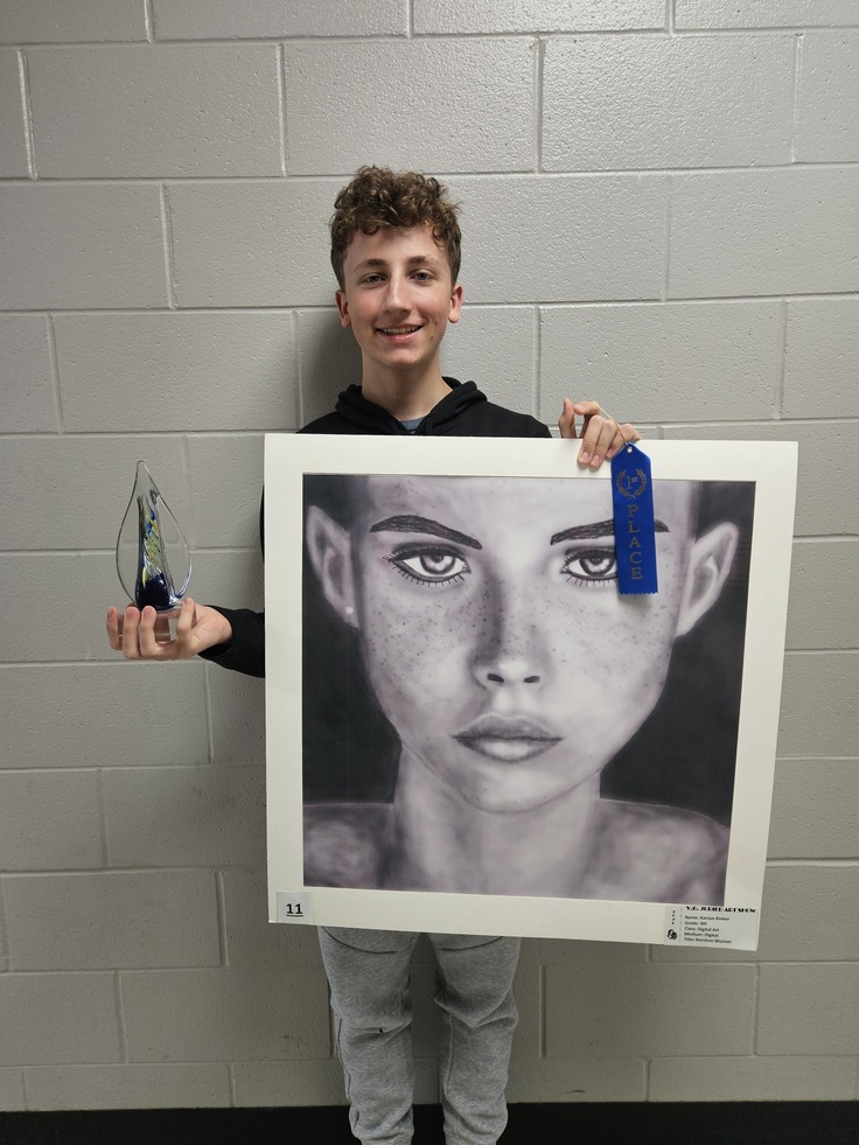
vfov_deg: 71.6
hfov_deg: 56.8
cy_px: 560
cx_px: 441
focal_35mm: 24
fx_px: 794
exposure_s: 1/120
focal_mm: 5.4
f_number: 1.8
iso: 100
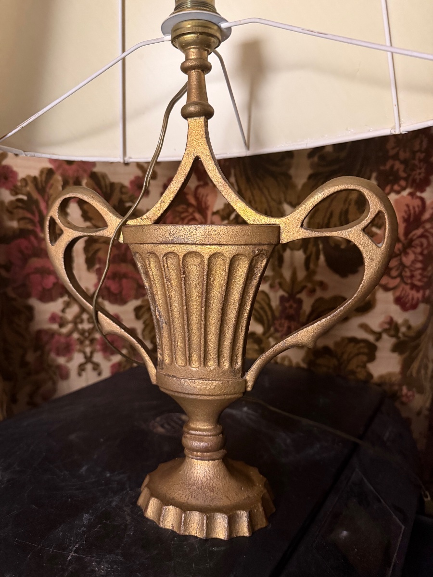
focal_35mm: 24
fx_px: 400
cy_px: 288
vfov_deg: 71.6
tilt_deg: -8.8
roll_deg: +1.4
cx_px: 216
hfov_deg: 56.8
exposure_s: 1/40
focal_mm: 6.76
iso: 800
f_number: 1.78
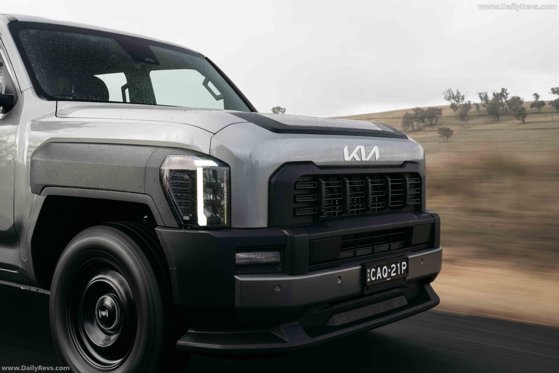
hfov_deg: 41.9
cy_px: 186
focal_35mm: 47
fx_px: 730
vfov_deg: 28.6
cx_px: 280
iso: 320
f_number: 9
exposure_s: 1/30
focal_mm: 47
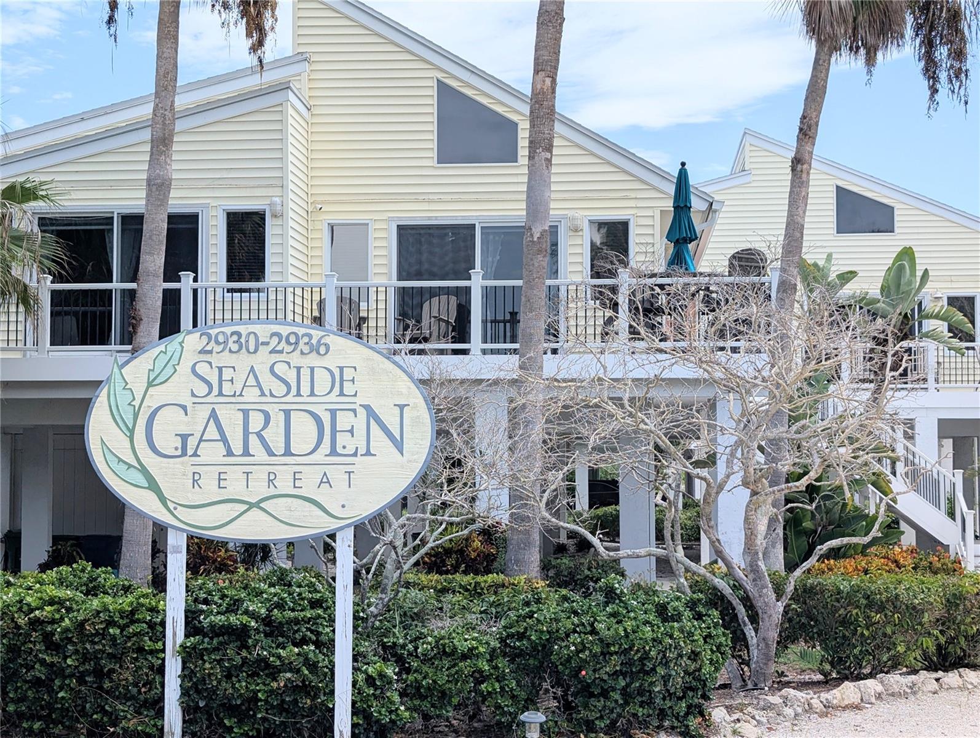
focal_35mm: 49
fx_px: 1389
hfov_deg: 38.9
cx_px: 490
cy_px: 369
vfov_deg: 29.7
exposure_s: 1/1595
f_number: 1.68
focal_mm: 6.9
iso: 22
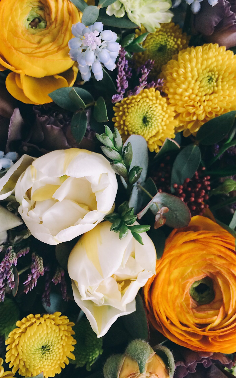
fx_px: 360
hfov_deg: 36.3
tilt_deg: -84.5
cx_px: 108
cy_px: 188
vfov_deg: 55.3
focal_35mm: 35
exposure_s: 1/33
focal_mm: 4.15
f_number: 2.2
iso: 32
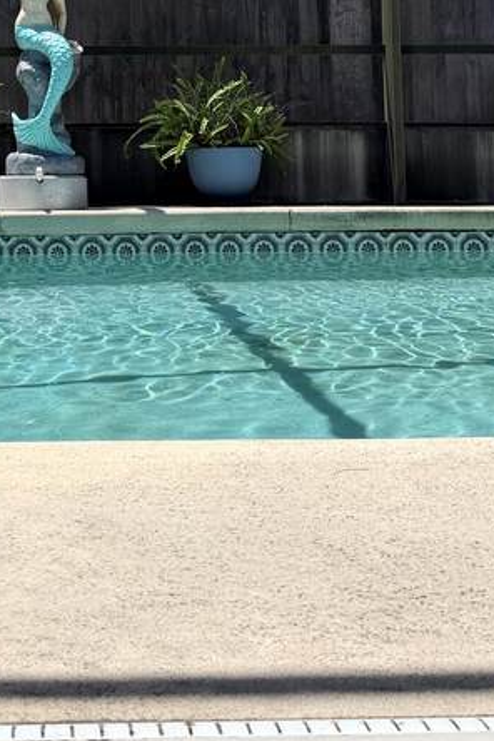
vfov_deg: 26.6
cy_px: -2
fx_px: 1482
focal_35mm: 72
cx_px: 35
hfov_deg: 18.6
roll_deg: +0.0
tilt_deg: +4.1
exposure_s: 1/3279
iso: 80
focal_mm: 6.76
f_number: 1.78
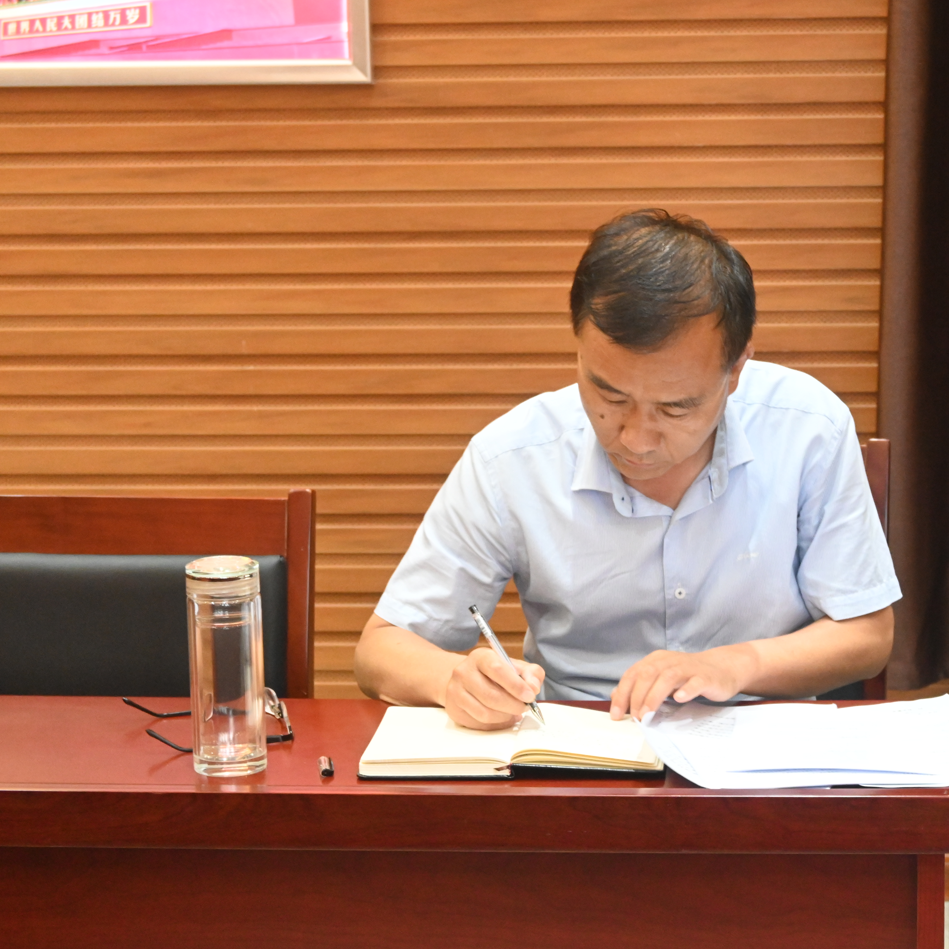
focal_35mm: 89
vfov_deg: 19.5
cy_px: 475
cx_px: 656
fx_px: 2760
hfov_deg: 19.4
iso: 4500
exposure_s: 1/60
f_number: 6
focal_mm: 46
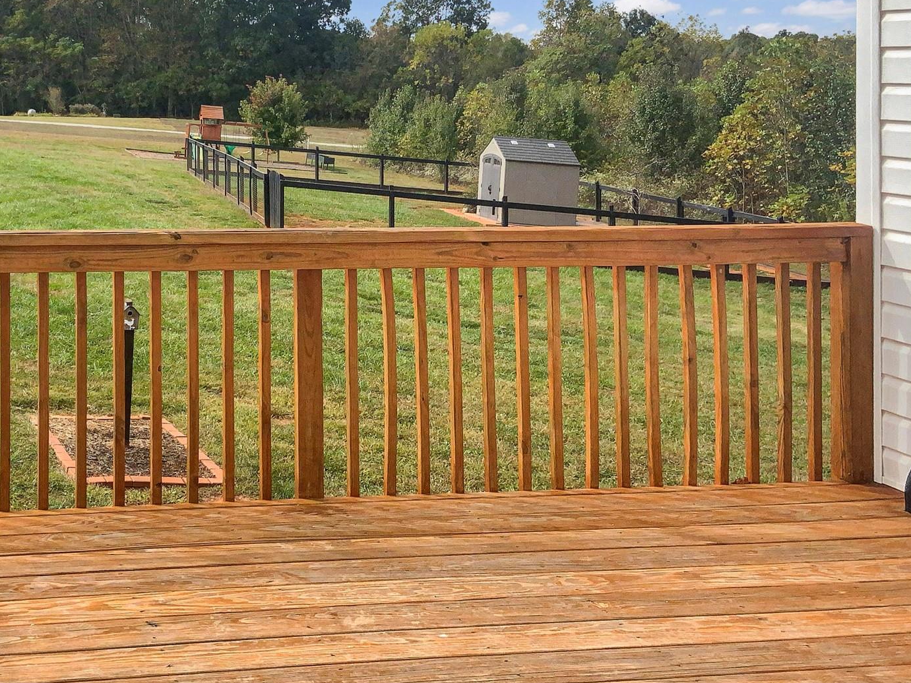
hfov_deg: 43.8
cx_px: 453
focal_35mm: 43
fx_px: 1132
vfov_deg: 33.6
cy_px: 361
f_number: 1.8
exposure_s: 1/1675
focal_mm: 3
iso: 16
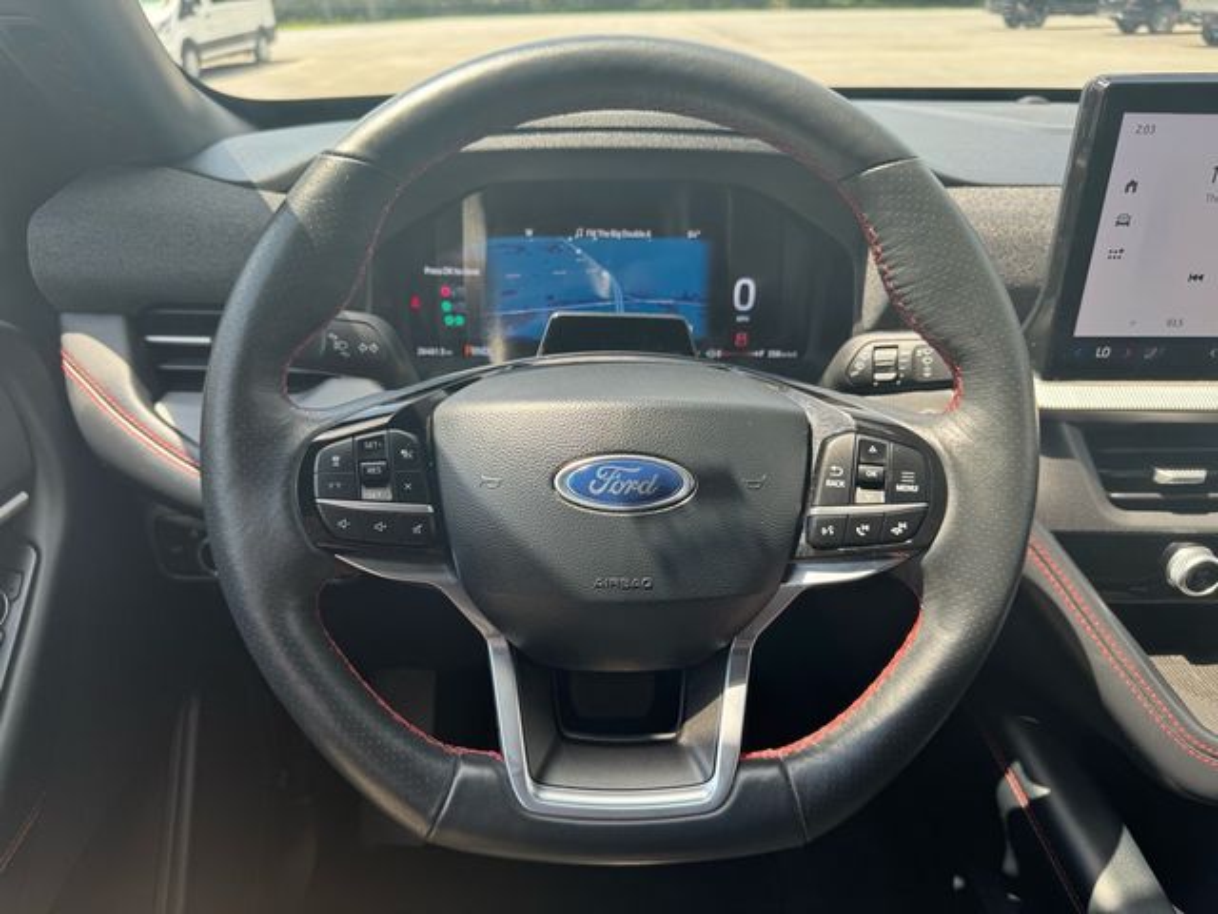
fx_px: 844
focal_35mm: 24
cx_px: 609
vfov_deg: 56.8
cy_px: 457
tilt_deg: -28.8
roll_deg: +3.0
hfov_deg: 71.6
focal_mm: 6.76
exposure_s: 1/308
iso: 80
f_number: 1.78
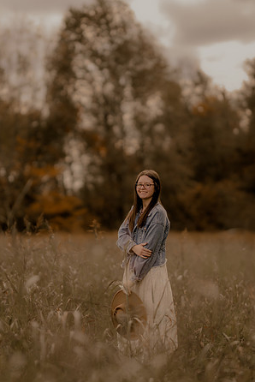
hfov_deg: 10.7
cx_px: 128
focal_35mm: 128
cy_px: 192
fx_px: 1358
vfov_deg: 16.0
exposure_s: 1/3200
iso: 200
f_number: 1.4
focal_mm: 85
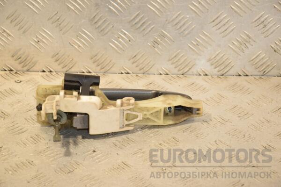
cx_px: 140
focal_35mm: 105
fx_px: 820
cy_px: 94
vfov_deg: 13.0
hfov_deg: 19.5
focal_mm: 70
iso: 800
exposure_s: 1/200
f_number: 6.3
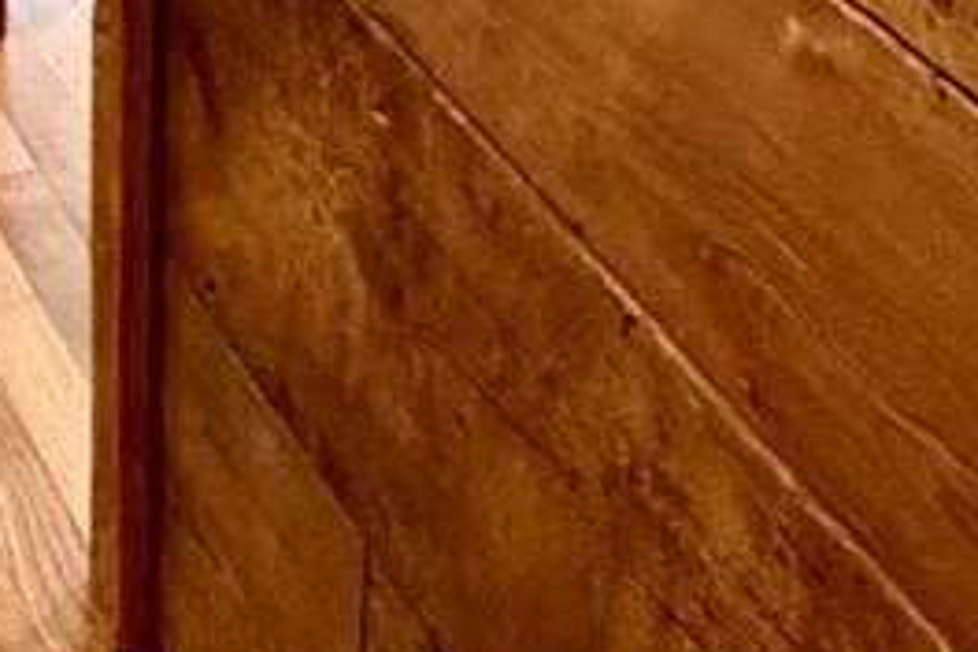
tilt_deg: -2.9
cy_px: -1311
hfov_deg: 17.8
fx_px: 3070
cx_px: 926
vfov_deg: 9.5
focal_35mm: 113
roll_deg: -1.7
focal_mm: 2.22
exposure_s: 1/60
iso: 400
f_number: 2.2
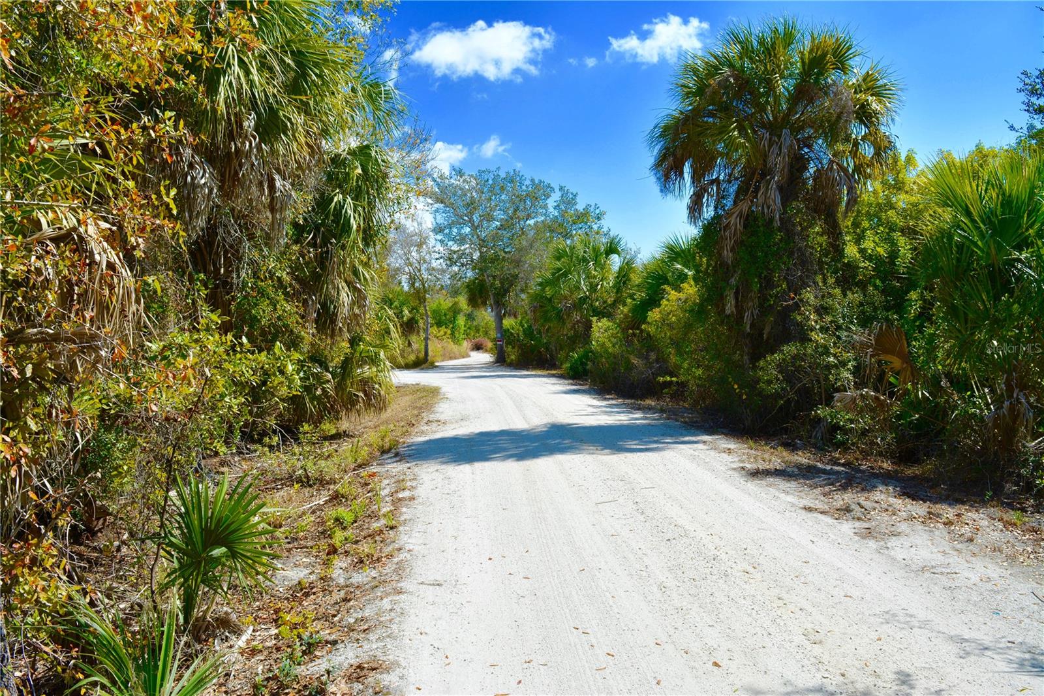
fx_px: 870
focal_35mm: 30
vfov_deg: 43.6
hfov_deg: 61.9
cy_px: 348
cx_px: 522
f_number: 9
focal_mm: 20
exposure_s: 1/320
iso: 100
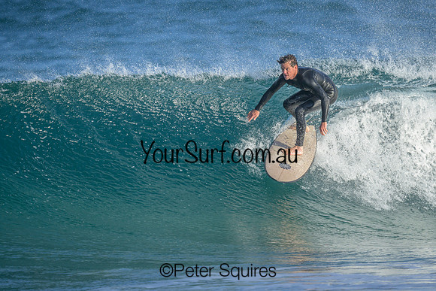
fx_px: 11882
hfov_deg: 2.1
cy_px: 156
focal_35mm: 981
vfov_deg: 1.4
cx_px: 260
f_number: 6.3
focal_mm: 800
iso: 450
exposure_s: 1/2000
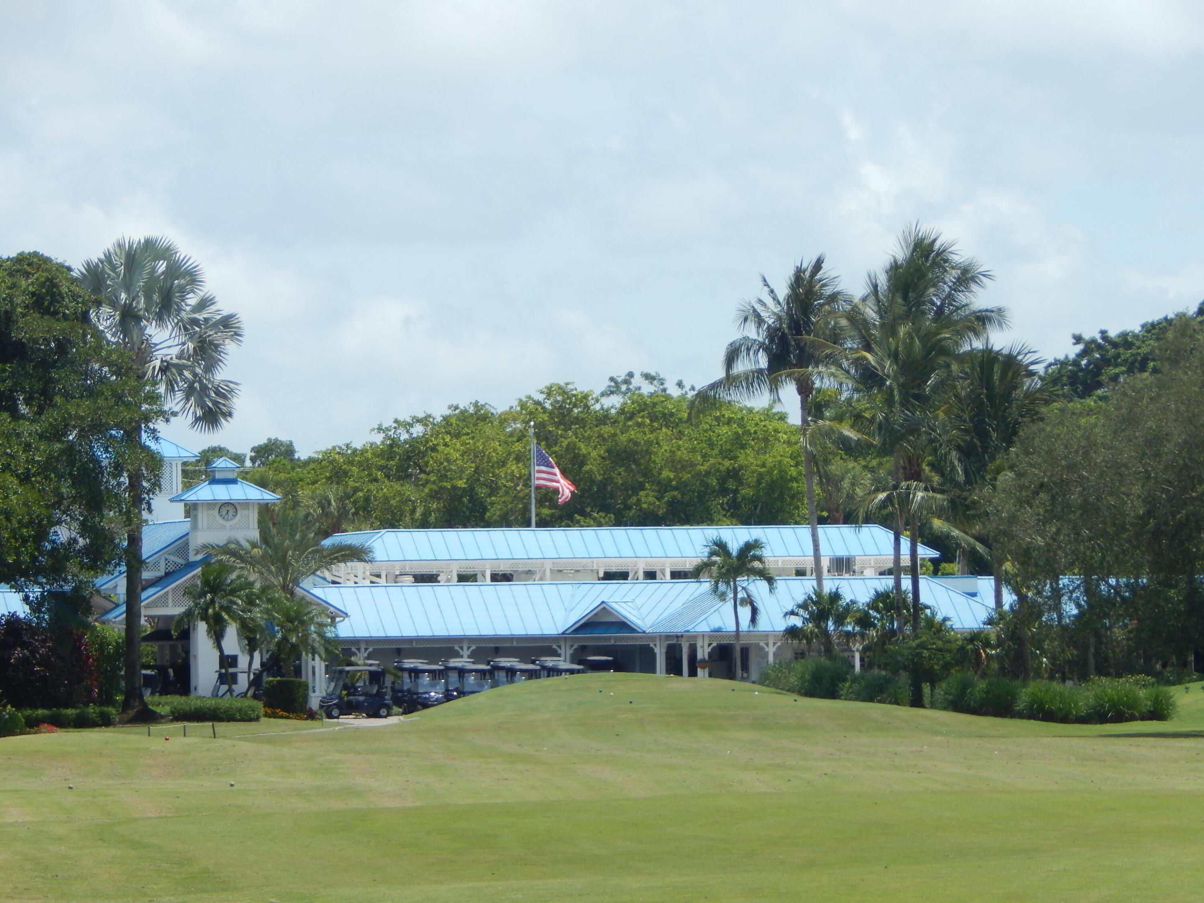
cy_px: 452
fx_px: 9704
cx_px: 602
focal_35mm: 279
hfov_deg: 7.1
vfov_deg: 5.3
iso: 125
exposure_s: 1/500
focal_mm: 50.1
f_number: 5.7
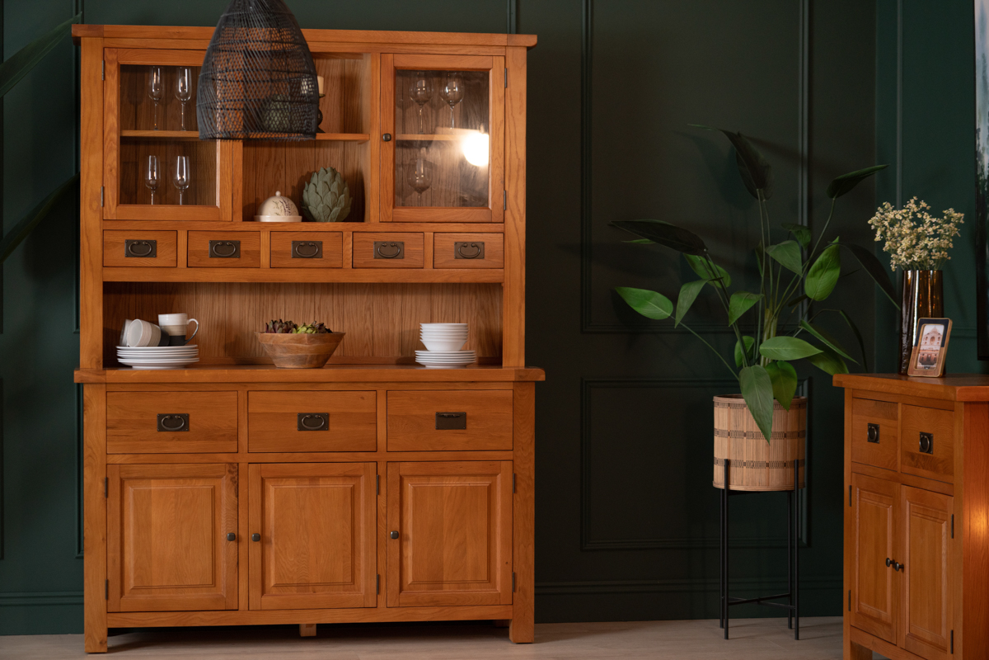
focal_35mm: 78
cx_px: 494
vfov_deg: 17.5
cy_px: 330
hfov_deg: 26.0
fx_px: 2143
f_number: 4.5
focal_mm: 78
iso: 1000
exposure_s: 1/125
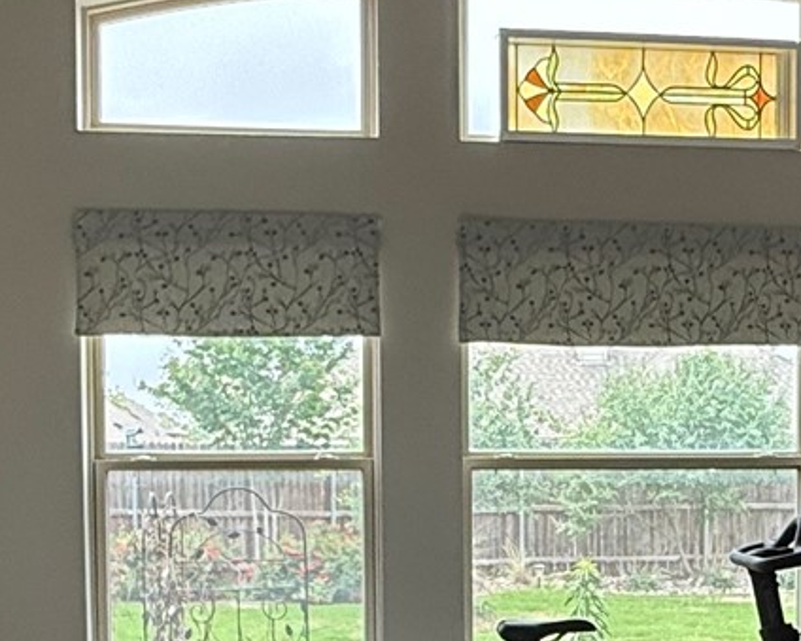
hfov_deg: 28.4
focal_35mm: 66
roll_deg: +0.7
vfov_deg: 22.8
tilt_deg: -2.4
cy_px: 520
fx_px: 1564
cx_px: 586
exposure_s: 1/164
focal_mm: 2.22
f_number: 2.2
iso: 64
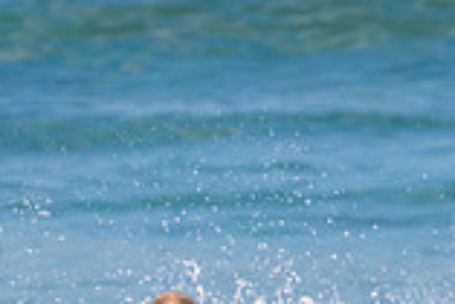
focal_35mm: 2951
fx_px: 37331
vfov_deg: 0.5
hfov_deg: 0.7
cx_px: 304
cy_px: 479
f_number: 11
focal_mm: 800
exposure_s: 1/2000
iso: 720
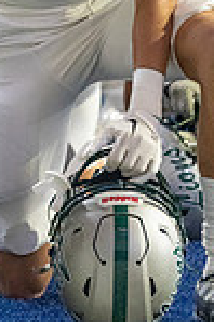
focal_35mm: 354
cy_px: -132
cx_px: 54
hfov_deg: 3.9
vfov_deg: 5.8
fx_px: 3164
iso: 10000
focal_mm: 117
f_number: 4
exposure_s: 1/500
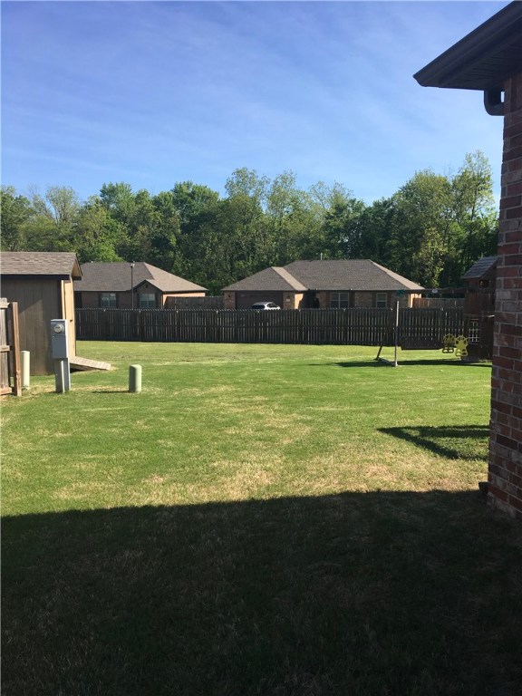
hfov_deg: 48.2
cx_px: 261
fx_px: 583
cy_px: 348
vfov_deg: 61.7
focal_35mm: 29
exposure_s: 1/1166
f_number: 2.2
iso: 25
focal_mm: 4.15
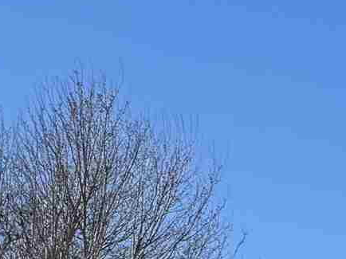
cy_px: 720
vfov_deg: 7.8
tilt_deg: -2.9
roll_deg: -0.5
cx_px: 1216
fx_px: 1698
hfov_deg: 8.5
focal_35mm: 170
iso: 80
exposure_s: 1/2833
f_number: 1.78
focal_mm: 6.76
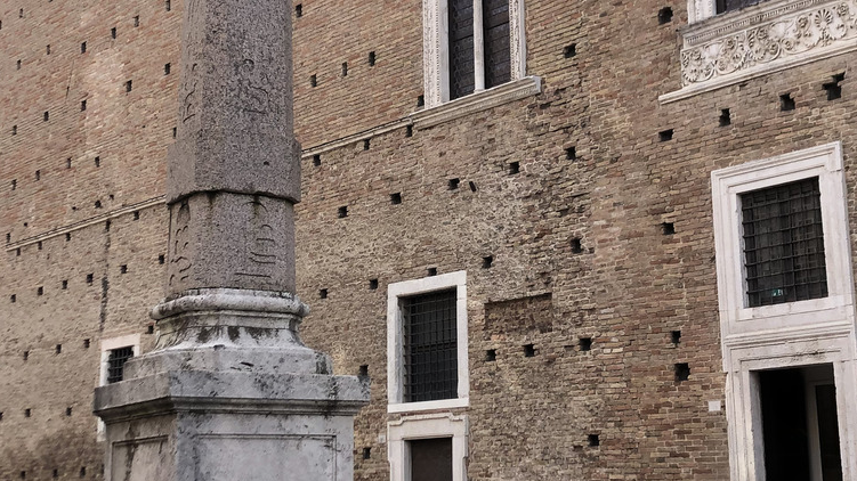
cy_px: 182
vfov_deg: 18.5
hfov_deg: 32.4
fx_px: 1477
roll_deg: +0.5
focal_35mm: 65
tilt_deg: +13.3
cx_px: 426
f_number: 1.8
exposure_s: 1/384
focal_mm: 4
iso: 20
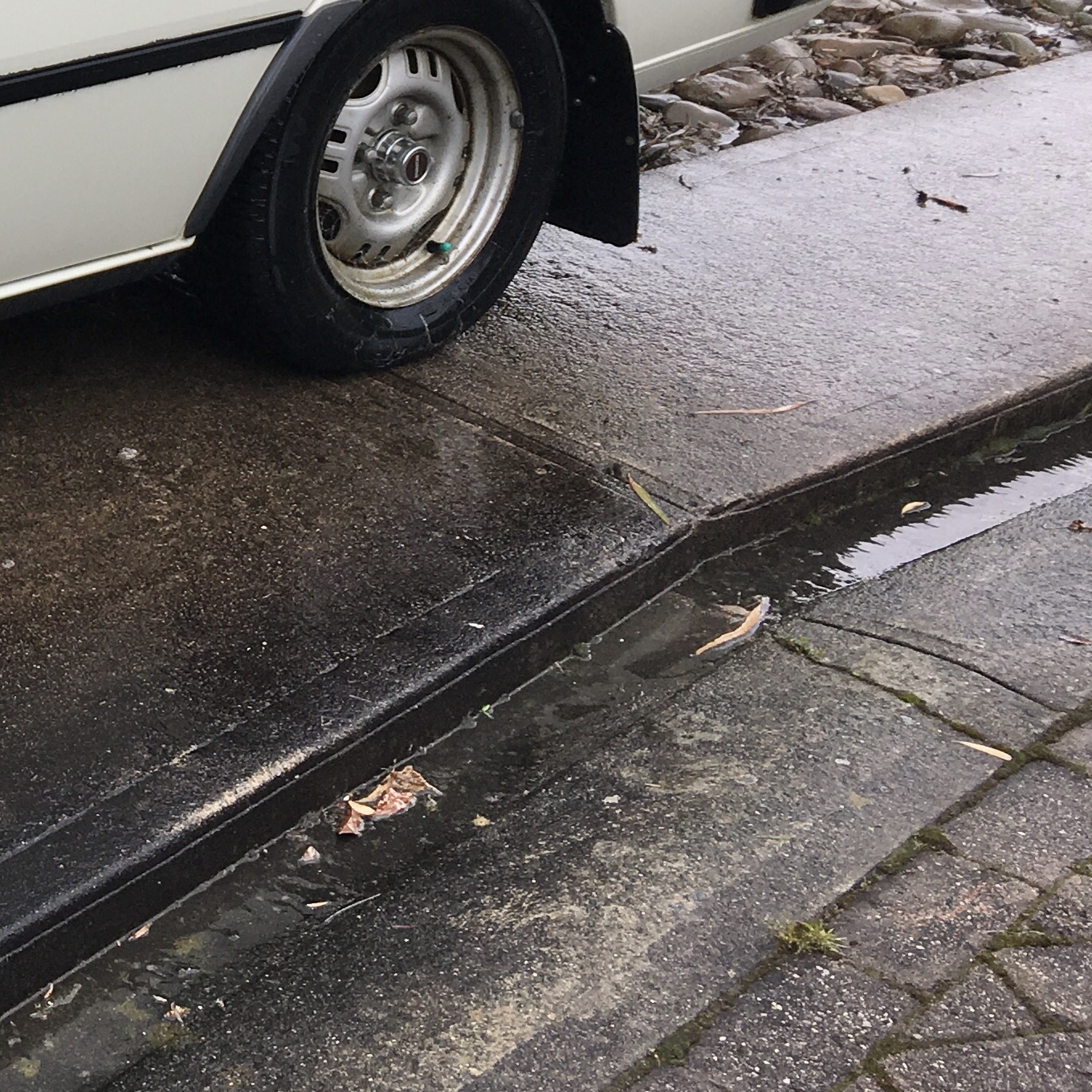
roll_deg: +1.2
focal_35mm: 76
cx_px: -414
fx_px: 2712
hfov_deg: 20.4
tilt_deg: -16.9
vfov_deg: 21.7
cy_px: -68
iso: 25
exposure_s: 1/100
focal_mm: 4.15
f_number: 2.2
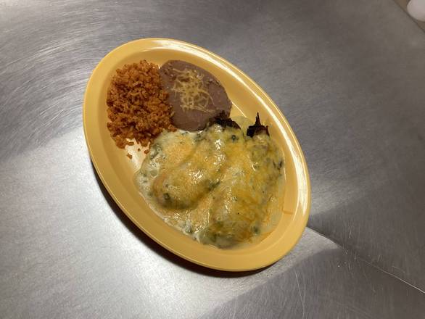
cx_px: 212
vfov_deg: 45.5
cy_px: 160
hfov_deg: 58.3
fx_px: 381
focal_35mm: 31
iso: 80
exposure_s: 1/120
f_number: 2.4
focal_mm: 3.3
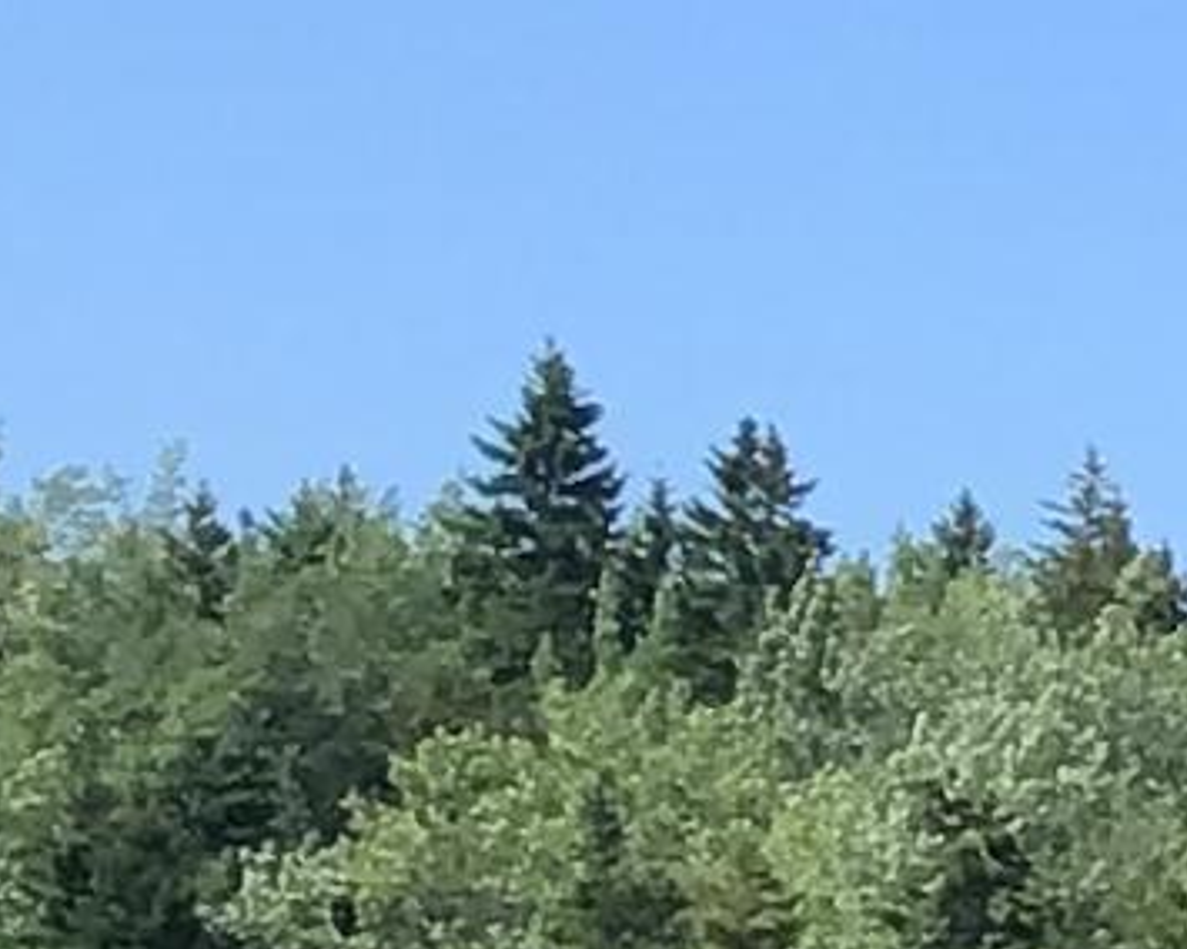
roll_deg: -1.0
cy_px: 2339
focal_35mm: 256
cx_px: 4975
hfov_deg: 6.1
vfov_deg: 5.8
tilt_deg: -2.2
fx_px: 8993
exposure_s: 1/608
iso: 25
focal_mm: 3.3
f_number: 2.4
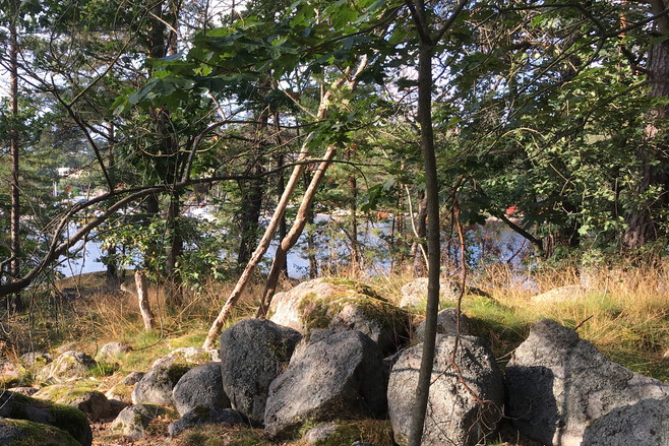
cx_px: 190
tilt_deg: -7.9
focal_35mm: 44
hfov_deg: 43.4
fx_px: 818
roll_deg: -1.5
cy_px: 311
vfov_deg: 30.2
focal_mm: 4.15
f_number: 2.2
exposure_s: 1/299
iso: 25
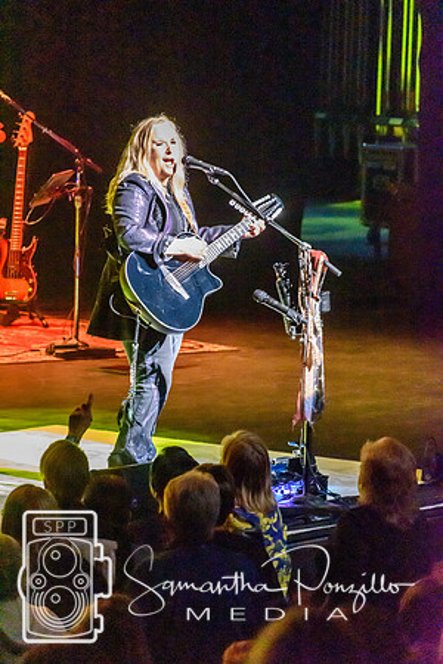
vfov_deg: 9.8
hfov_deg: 6.5
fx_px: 3876
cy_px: 332
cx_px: 222
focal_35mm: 210
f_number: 4.8
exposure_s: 1/125
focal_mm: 140
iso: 12800
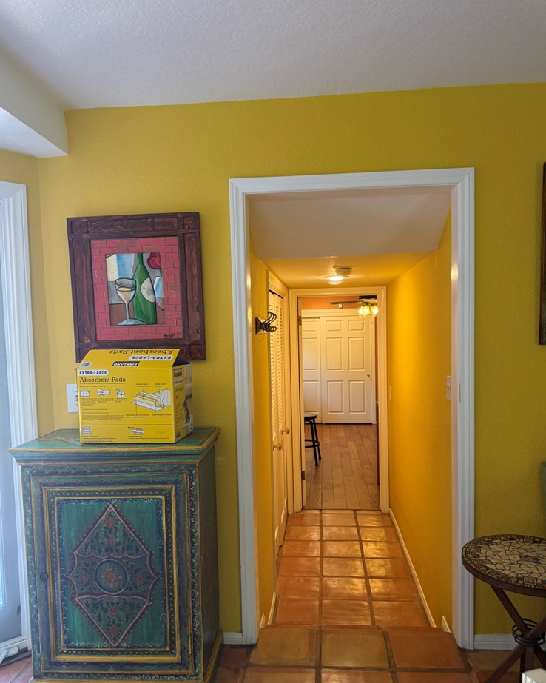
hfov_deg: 54.9
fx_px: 525
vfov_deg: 65.9
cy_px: 368
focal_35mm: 26
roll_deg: -0.6
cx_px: 274
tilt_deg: -0.9
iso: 200
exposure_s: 1/81
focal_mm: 6.76
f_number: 1.78
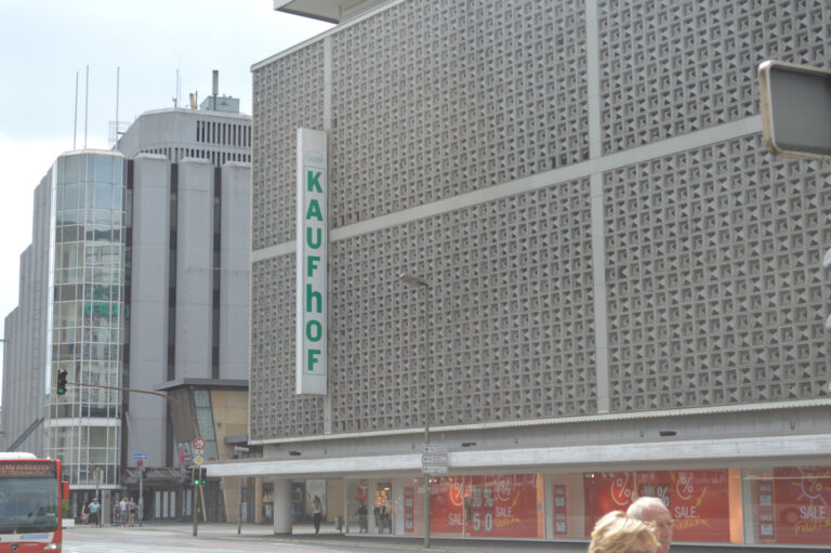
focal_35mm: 60
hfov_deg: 33.4
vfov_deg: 22.6
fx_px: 1384
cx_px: 416
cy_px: 276
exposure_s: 1/200
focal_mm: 40
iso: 100
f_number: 7.1
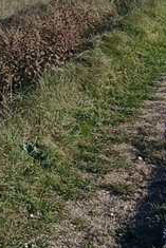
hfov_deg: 15.3
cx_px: -51
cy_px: -66
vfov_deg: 21.8
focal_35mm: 85
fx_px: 587
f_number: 2.2
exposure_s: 1/571
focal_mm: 1.65
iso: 50
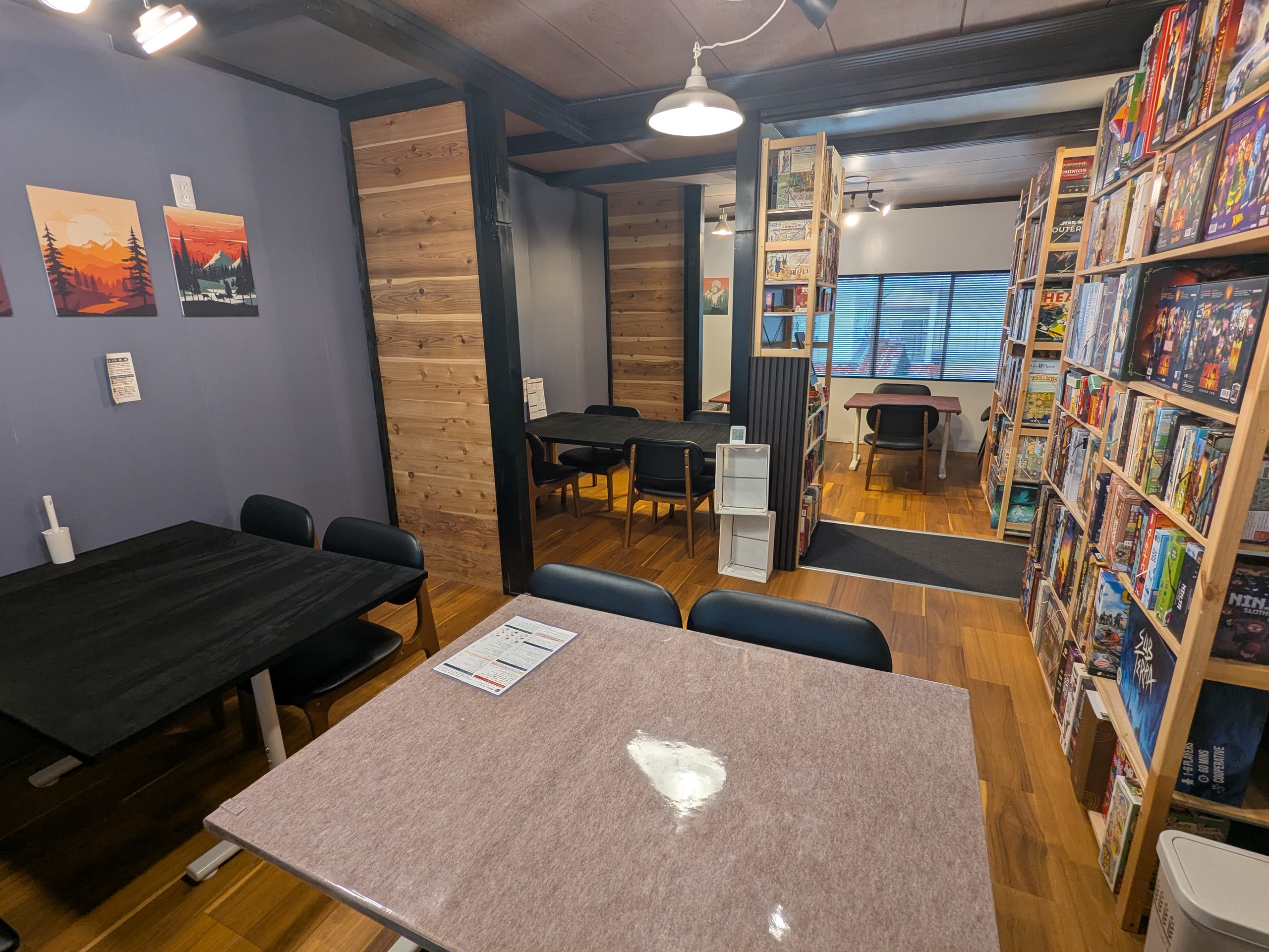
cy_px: 476
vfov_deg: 78.1
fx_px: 587
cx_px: 634
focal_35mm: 16
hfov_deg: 94.5
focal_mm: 2.35
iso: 62
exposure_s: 1/23.8
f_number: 2.2
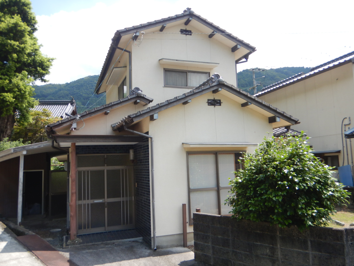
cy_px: 133
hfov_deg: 61.7
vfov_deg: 48.2
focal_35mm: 29
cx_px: 177
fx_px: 297
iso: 125
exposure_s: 1/800
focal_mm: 5.1
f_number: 2.8
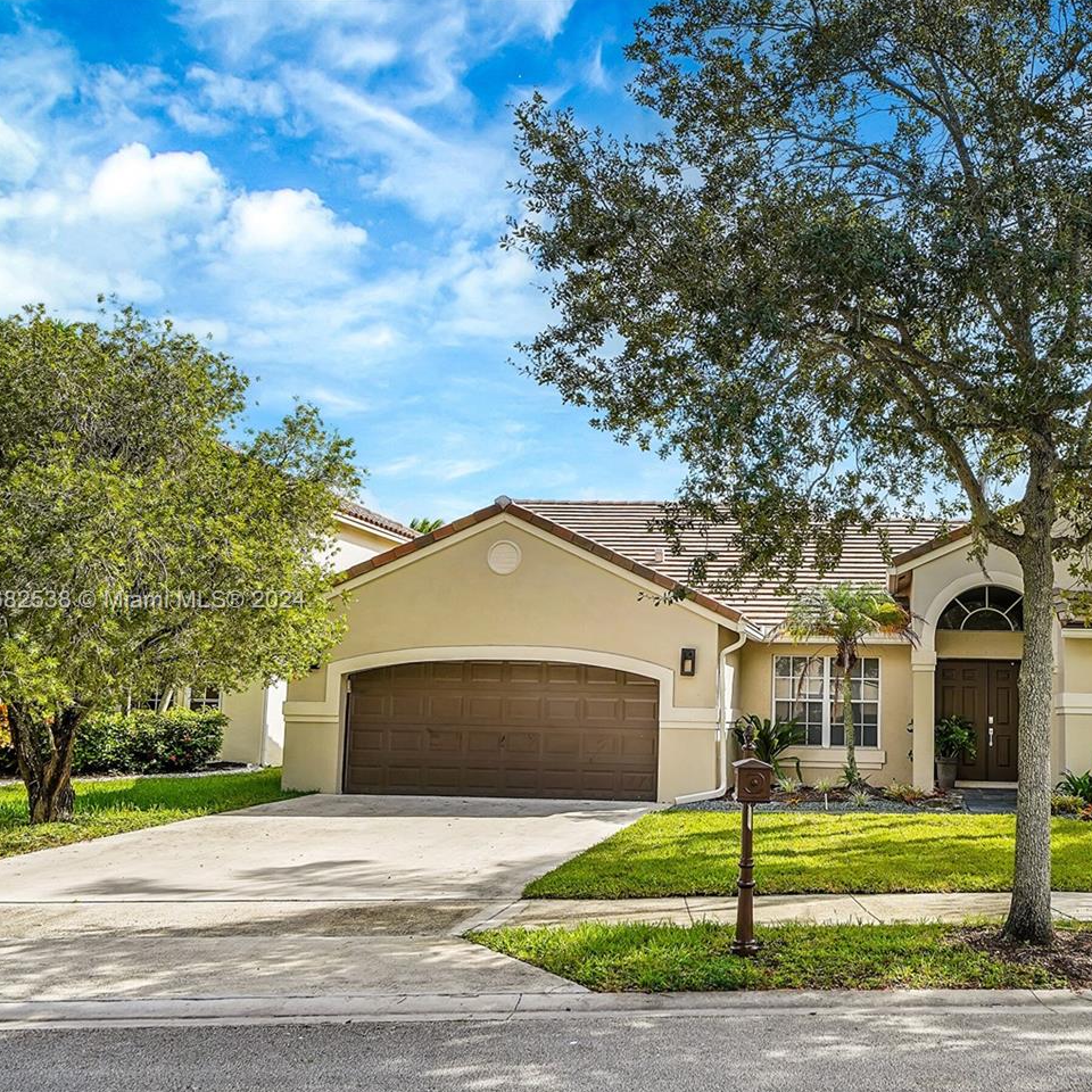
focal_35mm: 34
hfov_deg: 46.3
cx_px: 852
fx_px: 1213
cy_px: 602
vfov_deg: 48.4
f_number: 7.1
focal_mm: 24
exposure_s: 1/250
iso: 400
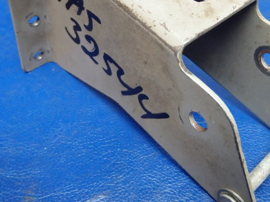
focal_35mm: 46
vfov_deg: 31.3
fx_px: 359
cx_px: 159
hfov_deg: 41.1
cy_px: 70
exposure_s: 1/30
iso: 640
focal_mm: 5
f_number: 3.9
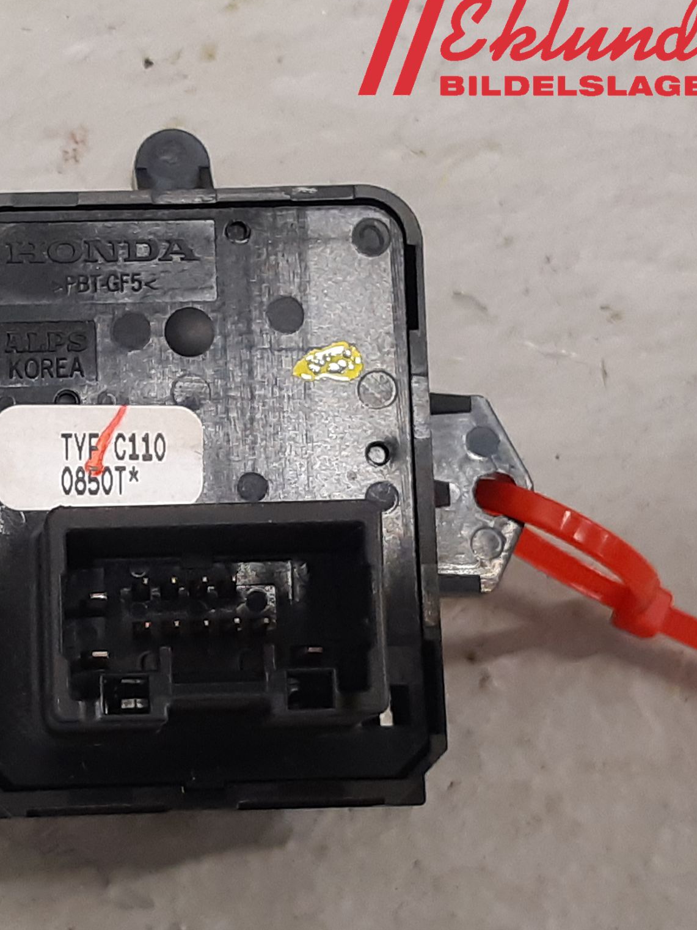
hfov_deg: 38.6
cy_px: 462
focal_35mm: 35
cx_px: 108
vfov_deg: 52.6
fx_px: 940
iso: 160
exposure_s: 1/50
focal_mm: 3.93
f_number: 1.7
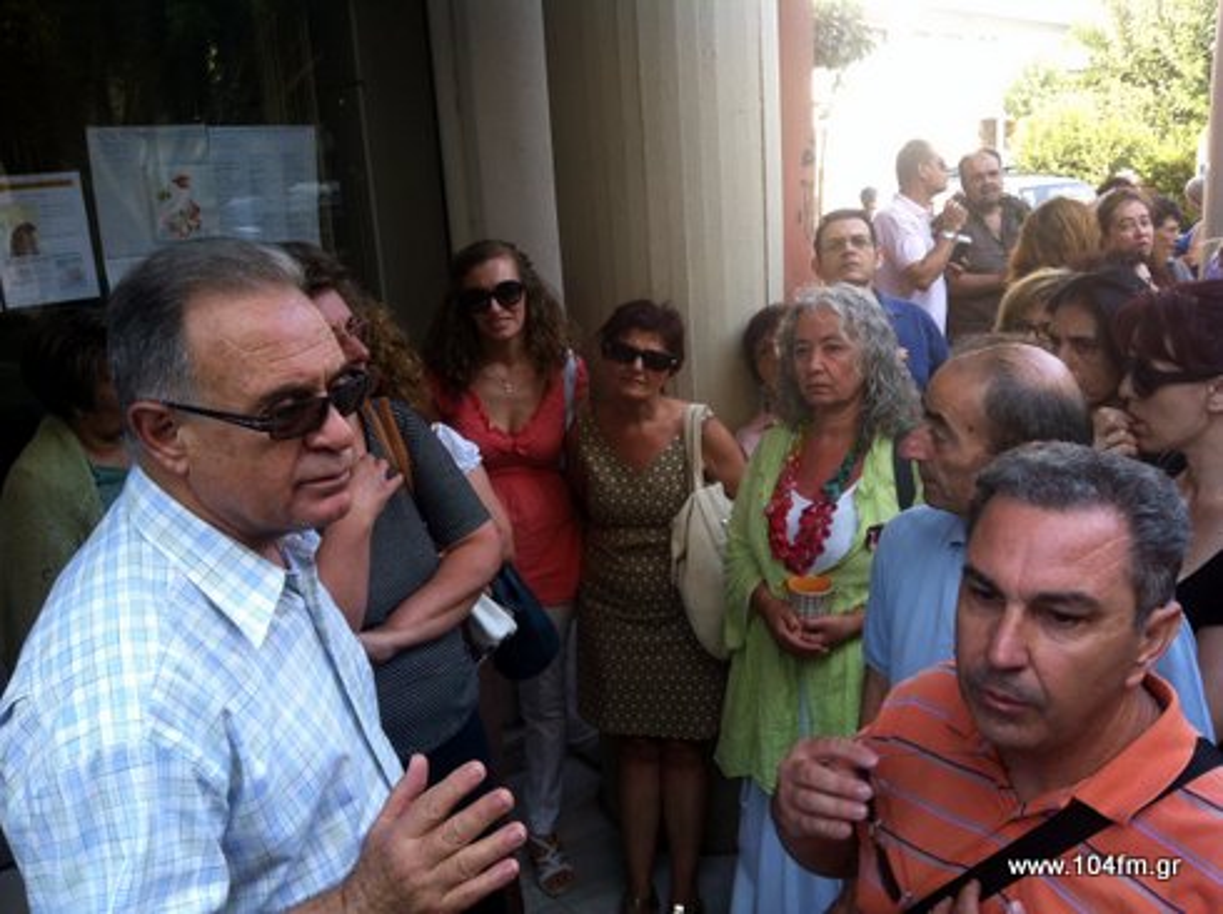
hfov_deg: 52.7
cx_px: 612
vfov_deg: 40.6
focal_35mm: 35
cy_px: 457
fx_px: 1235
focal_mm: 3.85
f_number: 2.8
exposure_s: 1/120
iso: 80
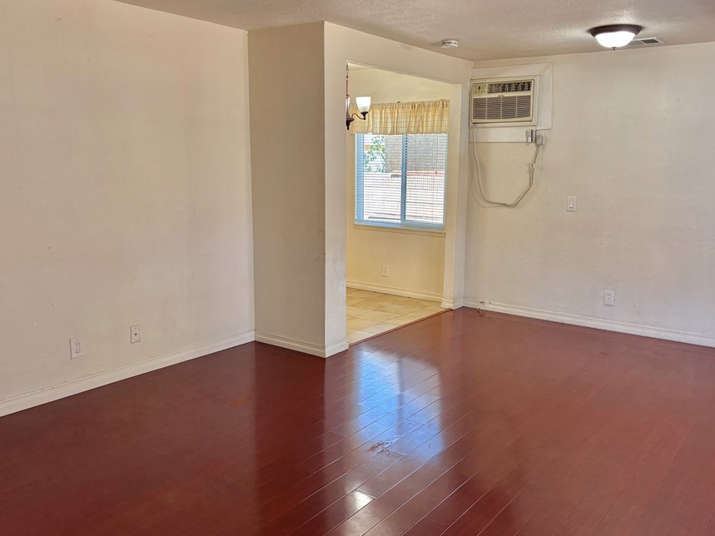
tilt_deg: -10.2
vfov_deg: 45.4
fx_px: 640
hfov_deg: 58.2
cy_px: 266
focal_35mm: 31
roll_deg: -0.7
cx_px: 399
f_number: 1.6
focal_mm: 5.96
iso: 125
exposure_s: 1/120
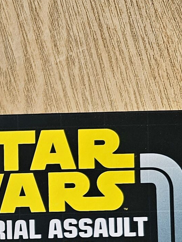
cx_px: -106
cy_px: 279
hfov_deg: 16.0
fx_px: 582
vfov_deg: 22.0
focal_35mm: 83
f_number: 1.7
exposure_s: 1/207
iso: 250
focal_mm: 6.3
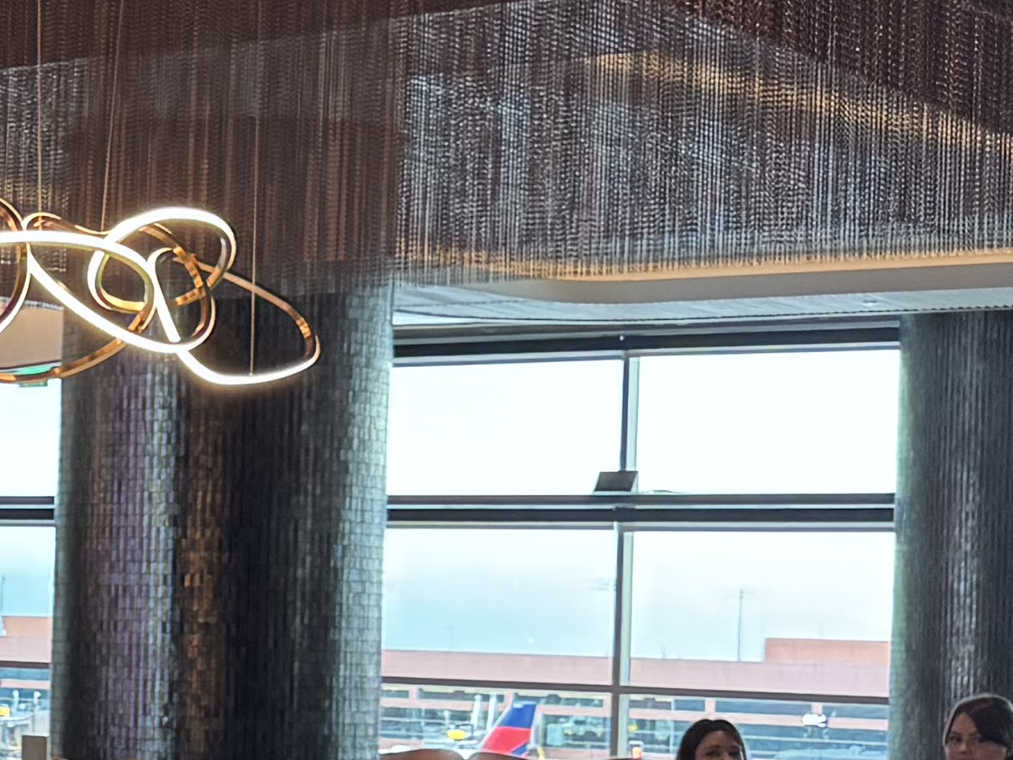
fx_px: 3189
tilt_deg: -0.9
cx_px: -792
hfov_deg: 15.6
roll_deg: -2.8
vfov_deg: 13.5
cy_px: 543
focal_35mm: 109
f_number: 1.78
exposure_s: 1/60
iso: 200
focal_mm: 6.76
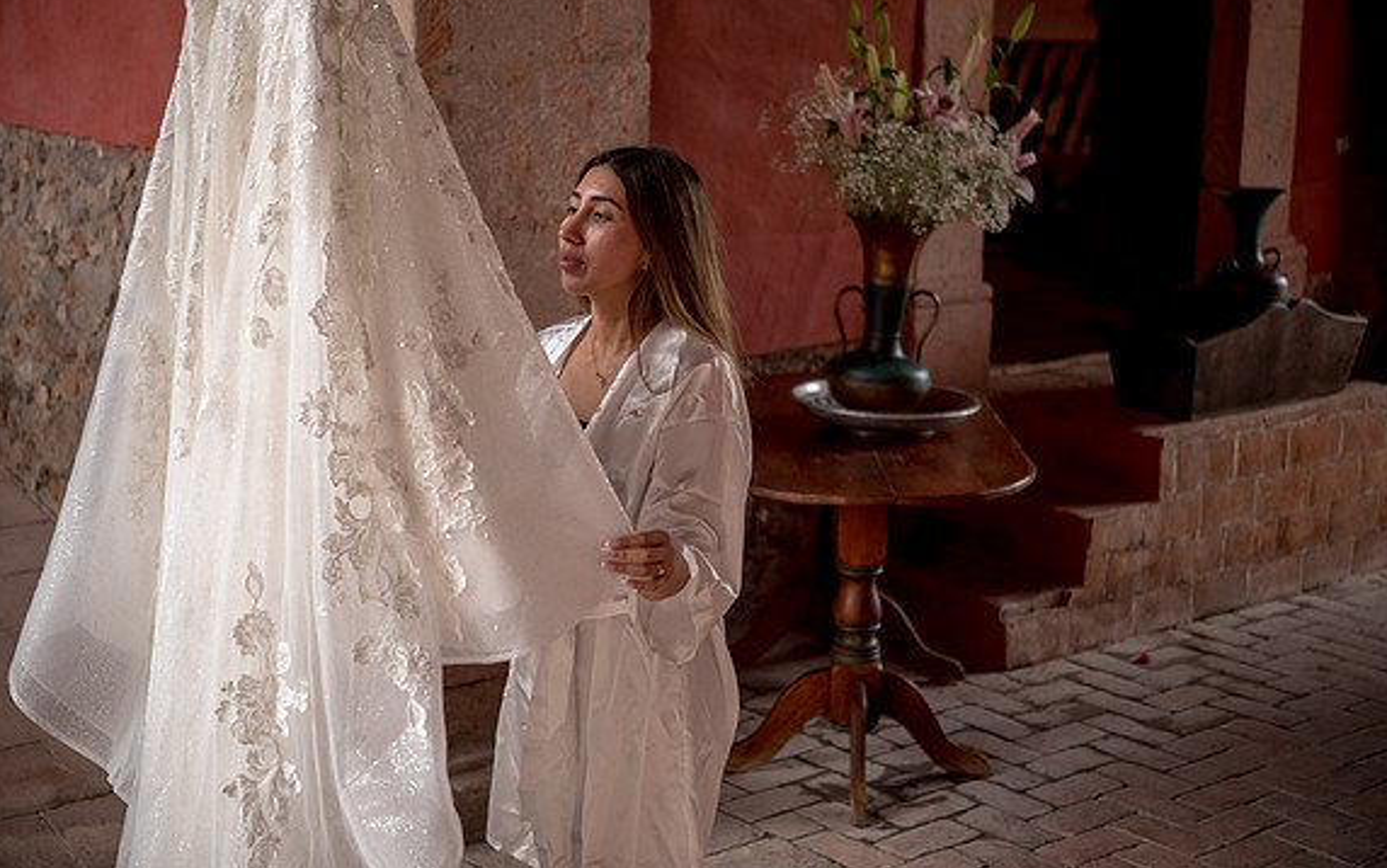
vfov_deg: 21.0
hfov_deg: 33.0
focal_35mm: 62
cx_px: 698
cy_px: 411
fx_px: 2345
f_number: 3.2
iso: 200
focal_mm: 60
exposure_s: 1/125
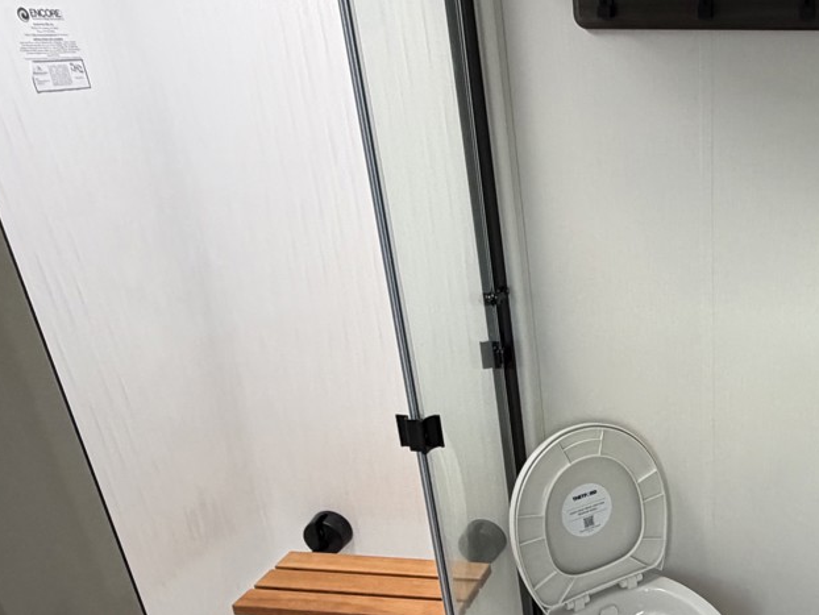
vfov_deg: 39.0
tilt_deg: -26.6
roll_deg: +0.8
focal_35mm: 36
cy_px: 431
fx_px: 852
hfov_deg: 46.8
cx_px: 720
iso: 200
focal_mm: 2.22
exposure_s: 1/121
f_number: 2.2
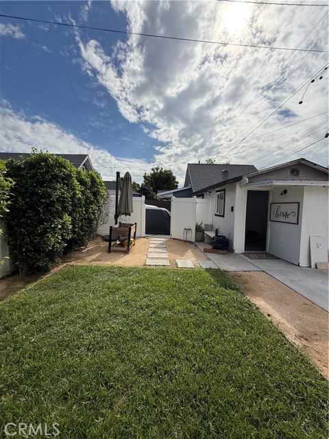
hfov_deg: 85.7
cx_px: 164
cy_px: 220
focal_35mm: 14
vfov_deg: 102.1
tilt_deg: -5.7
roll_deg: -3.9
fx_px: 177
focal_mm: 2.22
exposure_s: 1/4425
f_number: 2.2
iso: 50
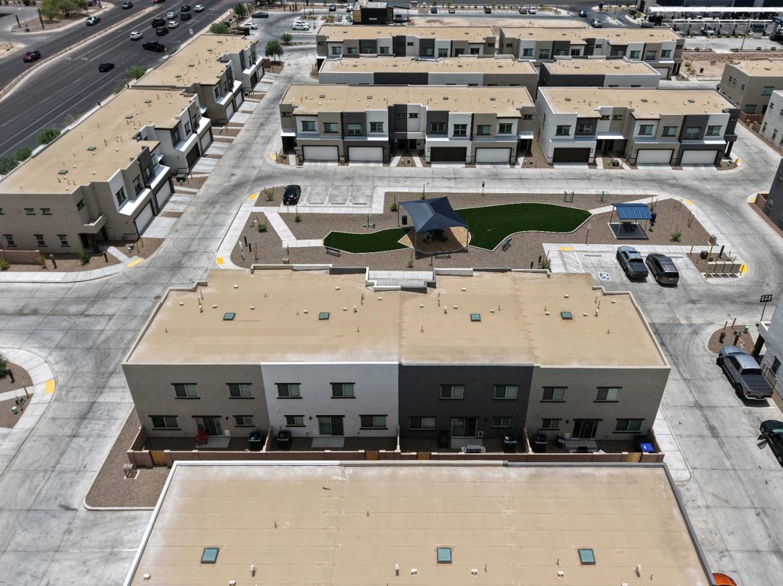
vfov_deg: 49.6
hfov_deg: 63.4
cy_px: 257
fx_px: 633
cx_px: 414
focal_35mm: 28
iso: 100
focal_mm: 8.67
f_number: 1.8
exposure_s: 1/5000
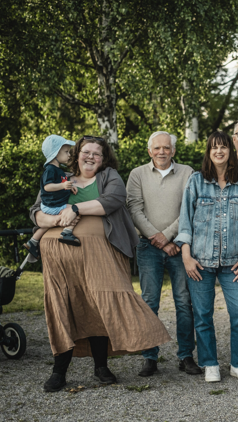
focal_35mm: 79
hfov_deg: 14.7
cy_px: 211
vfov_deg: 26.8
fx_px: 886
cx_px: 302
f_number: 1.4
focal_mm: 33
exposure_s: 1/2000
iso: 160
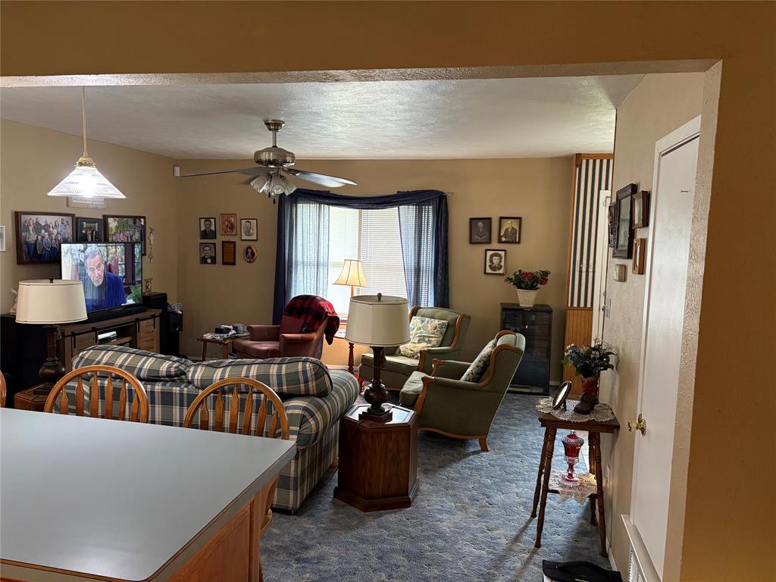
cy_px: 291
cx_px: 388
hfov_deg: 67.3
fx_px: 583
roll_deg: -0.5
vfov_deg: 53.1
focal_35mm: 26
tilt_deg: -5.3
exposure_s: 1/60
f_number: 1.6
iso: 320
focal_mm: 5.96
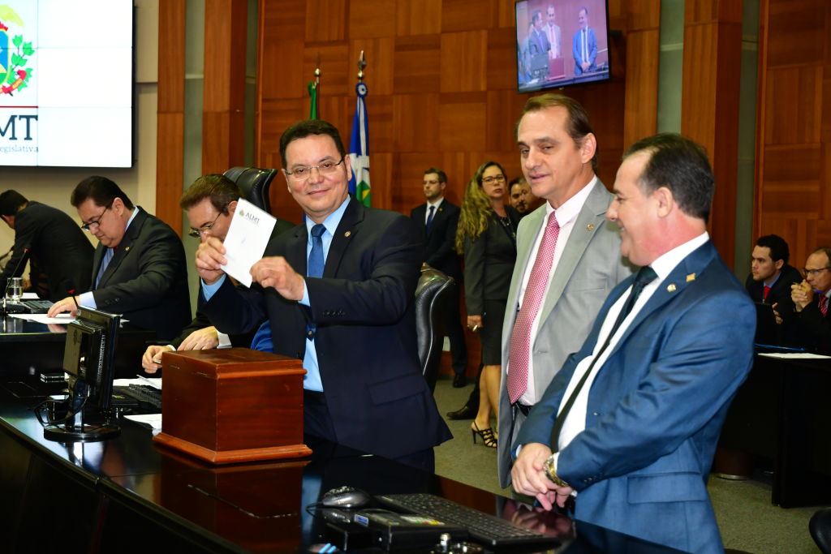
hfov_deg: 35.0
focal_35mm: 57
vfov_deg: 23.8
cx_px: 416
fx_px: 1316
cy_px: 277
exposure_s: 1/80
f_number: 3.3
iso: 1600
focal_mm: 38
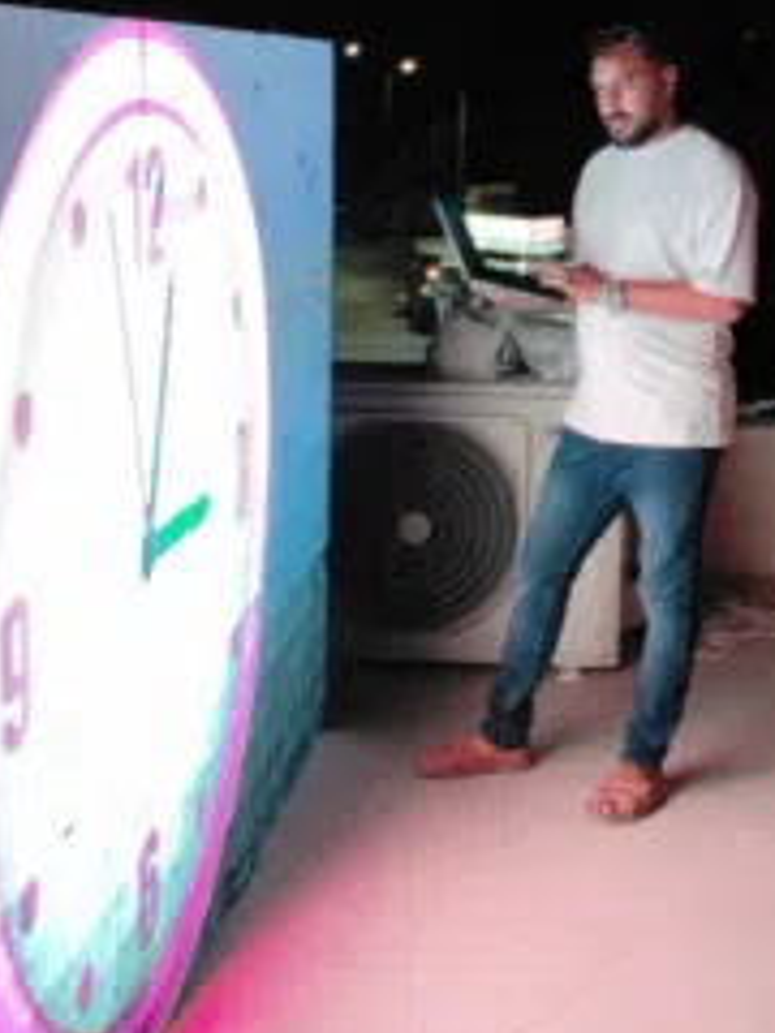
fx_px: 1791
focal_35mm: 60
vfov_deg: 31.6
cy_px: 263
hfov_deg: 24.3
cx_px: 521
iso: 350
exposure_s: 1/33.3
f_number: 1.8
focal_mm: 4.05
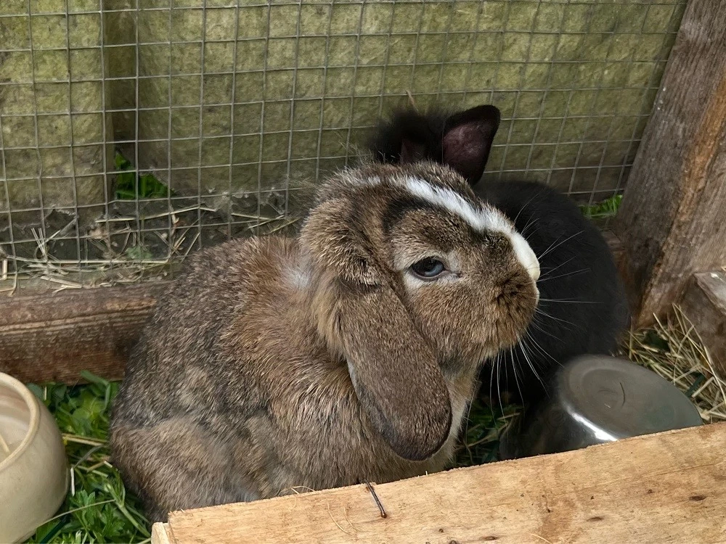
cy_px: 272
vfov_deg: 53.1
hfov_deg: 67.3
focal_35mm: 26
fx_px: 545
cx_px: 363
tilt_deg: -48.5
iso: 50
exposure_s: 1/1511
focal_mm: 5.7
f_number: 1.5
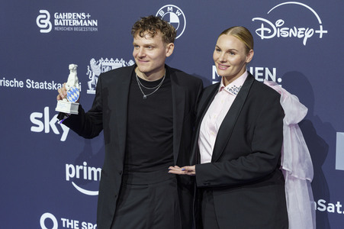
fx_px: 563
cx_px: 172
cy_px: 114
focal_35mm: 59
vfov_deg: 23.0
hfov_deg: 34.0
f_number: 4.5
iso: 1250
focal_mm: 59
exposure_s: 1/250
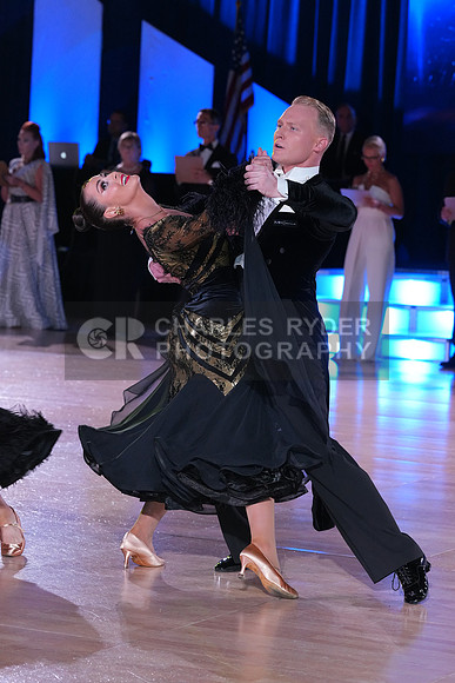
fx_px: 2387
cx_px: 228
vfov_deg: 16.3
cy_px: 342
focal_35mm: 126
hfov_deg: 10.9
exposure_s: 1/250
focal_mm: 126
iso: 3200
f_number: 5.6
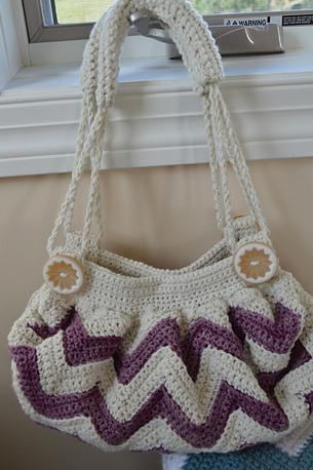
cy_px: 235
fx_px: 470
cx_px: 163
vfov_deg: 53.1
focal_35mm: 36
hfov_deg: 36.8
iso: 400
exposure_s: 1/100
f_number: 5
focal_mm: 22
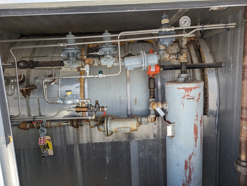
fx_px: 171
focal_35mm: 24
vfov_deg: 56.9
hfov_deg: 71.5
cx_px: 124
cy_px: 93
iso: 50
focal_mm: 6.81
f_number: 1.85
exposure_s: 1/826
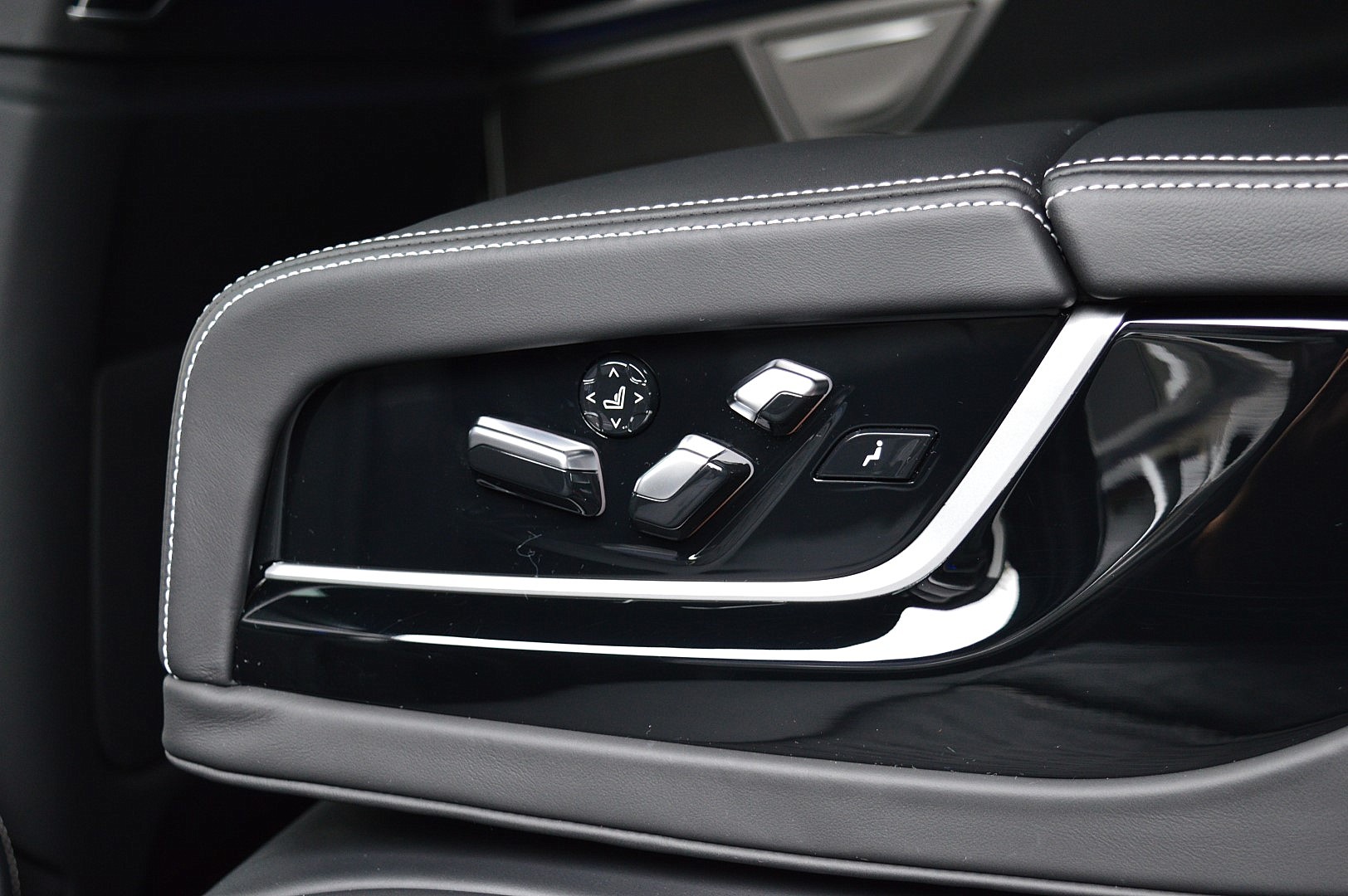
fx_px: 2133
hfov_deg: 35.1
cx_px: 674
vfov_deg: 23.7
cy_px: 448
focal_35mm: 57
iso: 800
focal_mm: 38
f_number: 5.6
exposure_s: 1/60
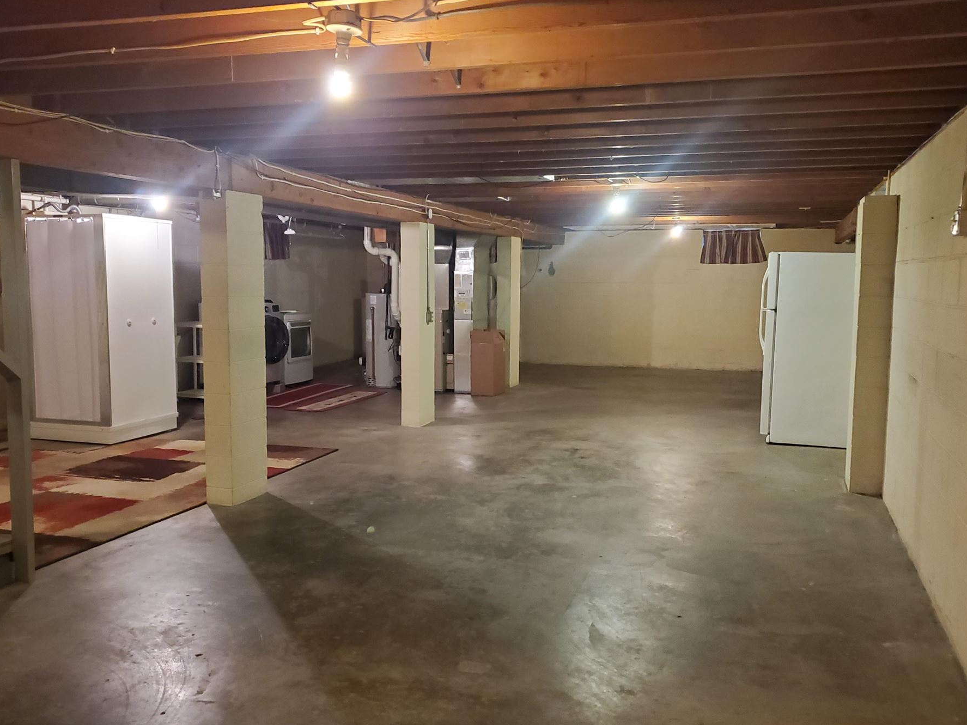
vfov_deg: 46.8
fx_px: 838
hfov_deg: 59.9
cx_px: 512
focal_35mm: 30
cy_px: 352
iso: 640
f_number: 1.5
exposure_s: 1/39
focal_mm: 4.3
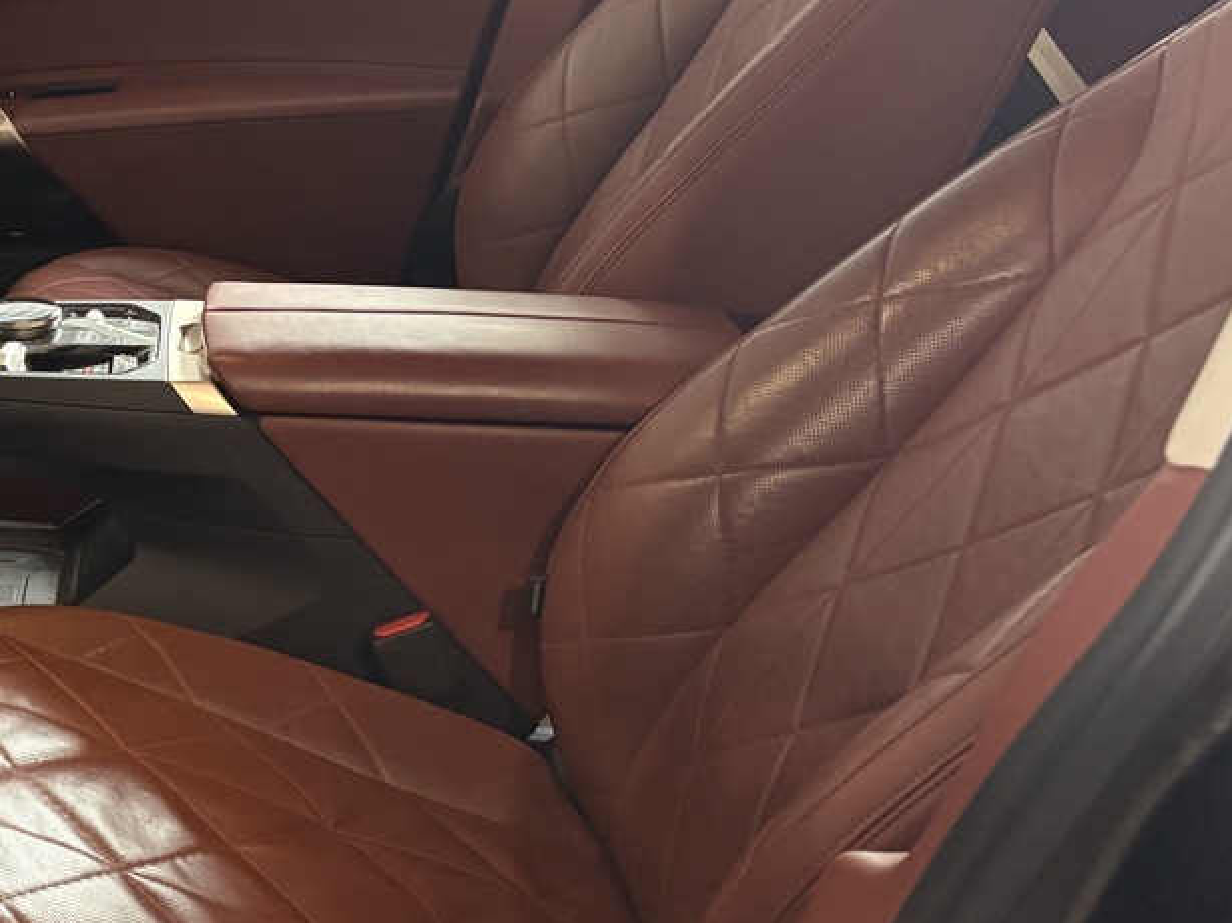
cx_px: -48
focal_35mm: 61
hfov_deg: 29.3
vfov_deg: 24.0
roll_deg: +0.5
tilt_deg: -23.7
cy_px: 534
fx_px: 2170
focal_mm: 5.96
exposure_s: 1/55
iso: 200
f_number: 1.6
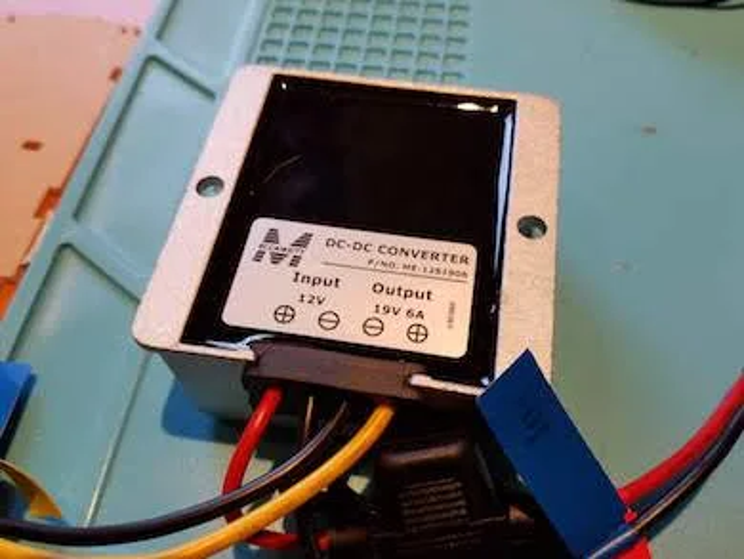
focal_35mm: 26
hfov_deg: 67.3
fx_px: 559
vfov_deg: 53.1
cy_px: 280
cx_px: 372
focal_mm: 4.2
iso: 80
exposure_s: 1/60
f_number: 1.7
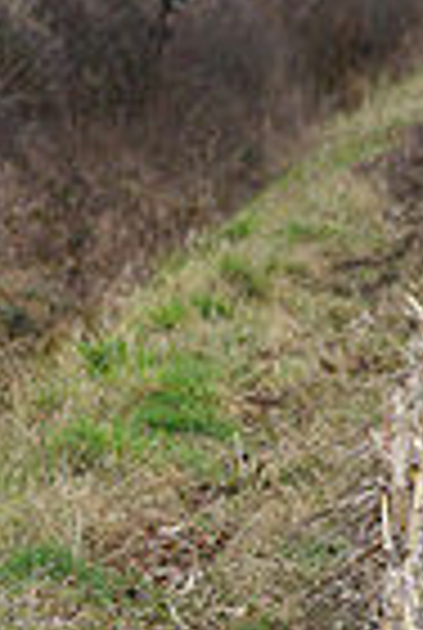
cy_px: 94
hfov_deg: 2.1
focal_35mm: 661
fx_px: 11592
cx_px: -711
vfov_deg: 3.1
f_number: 5.6
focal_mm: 160
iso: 1000
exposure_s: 1/1250
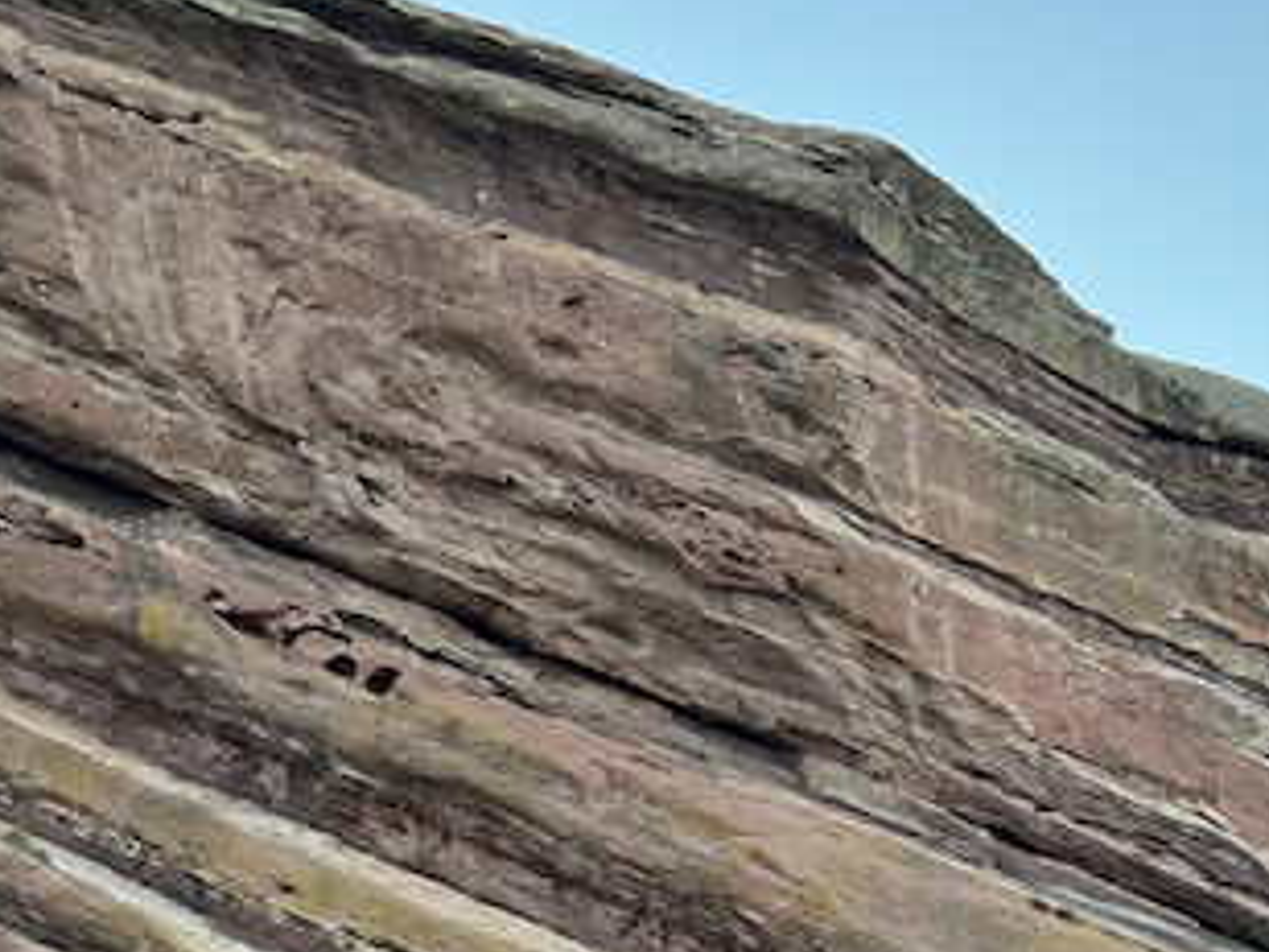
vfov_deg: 16.6
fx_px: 3116
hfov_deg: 22.7
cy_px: 1175
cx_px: 1001
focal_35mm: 85
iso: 64
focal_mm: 5.7
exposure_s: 1/120
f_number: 1.5
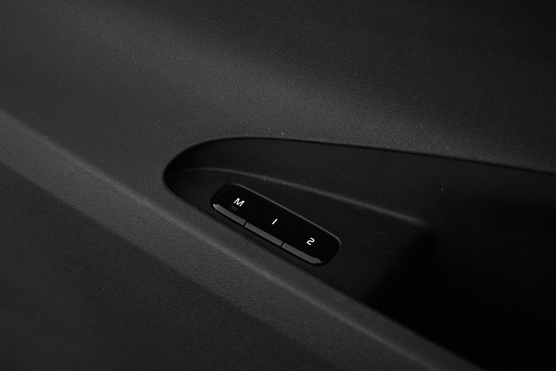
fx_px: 857
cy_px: 186
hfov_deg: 35.9
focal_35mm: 56
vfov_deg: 24.4
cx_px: 278
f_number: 5.3
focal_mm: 37
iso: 4000
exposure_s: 1/50
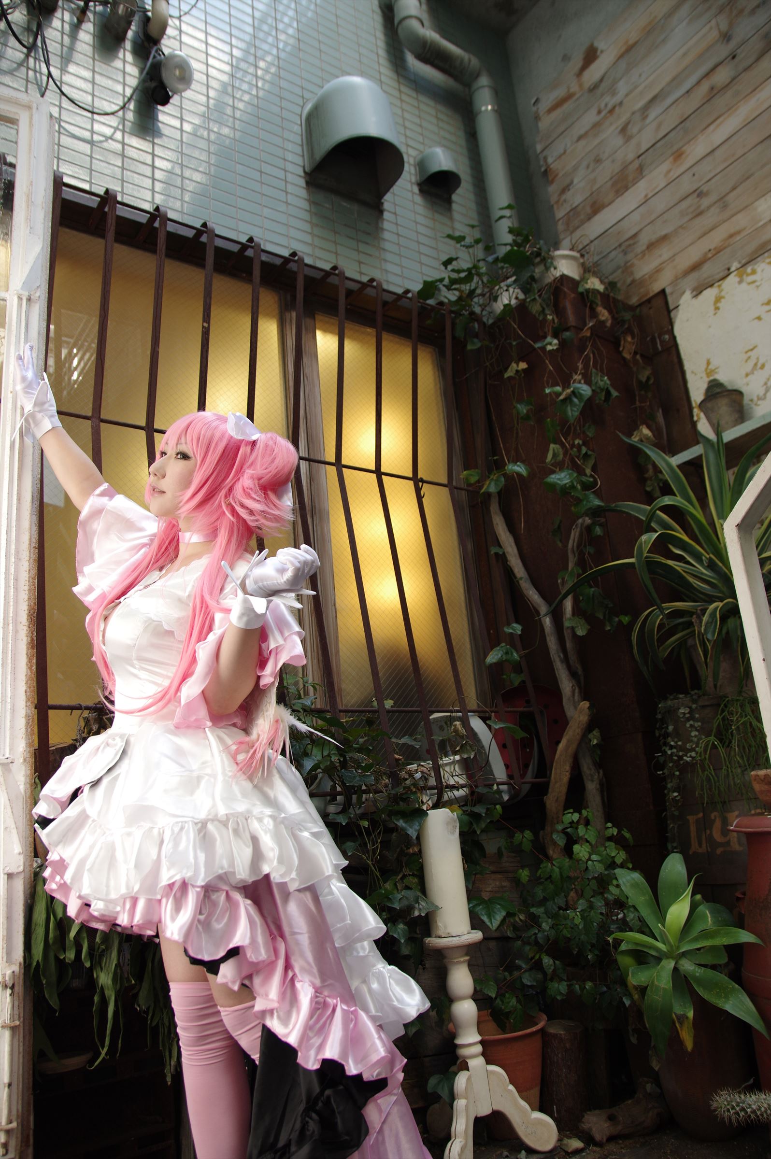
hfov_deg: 51.2
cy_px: 580
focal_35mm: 25
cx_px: 386
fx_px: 804
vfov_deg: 71.6
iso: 400
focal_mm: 17
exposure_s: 1/60
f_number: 3.5
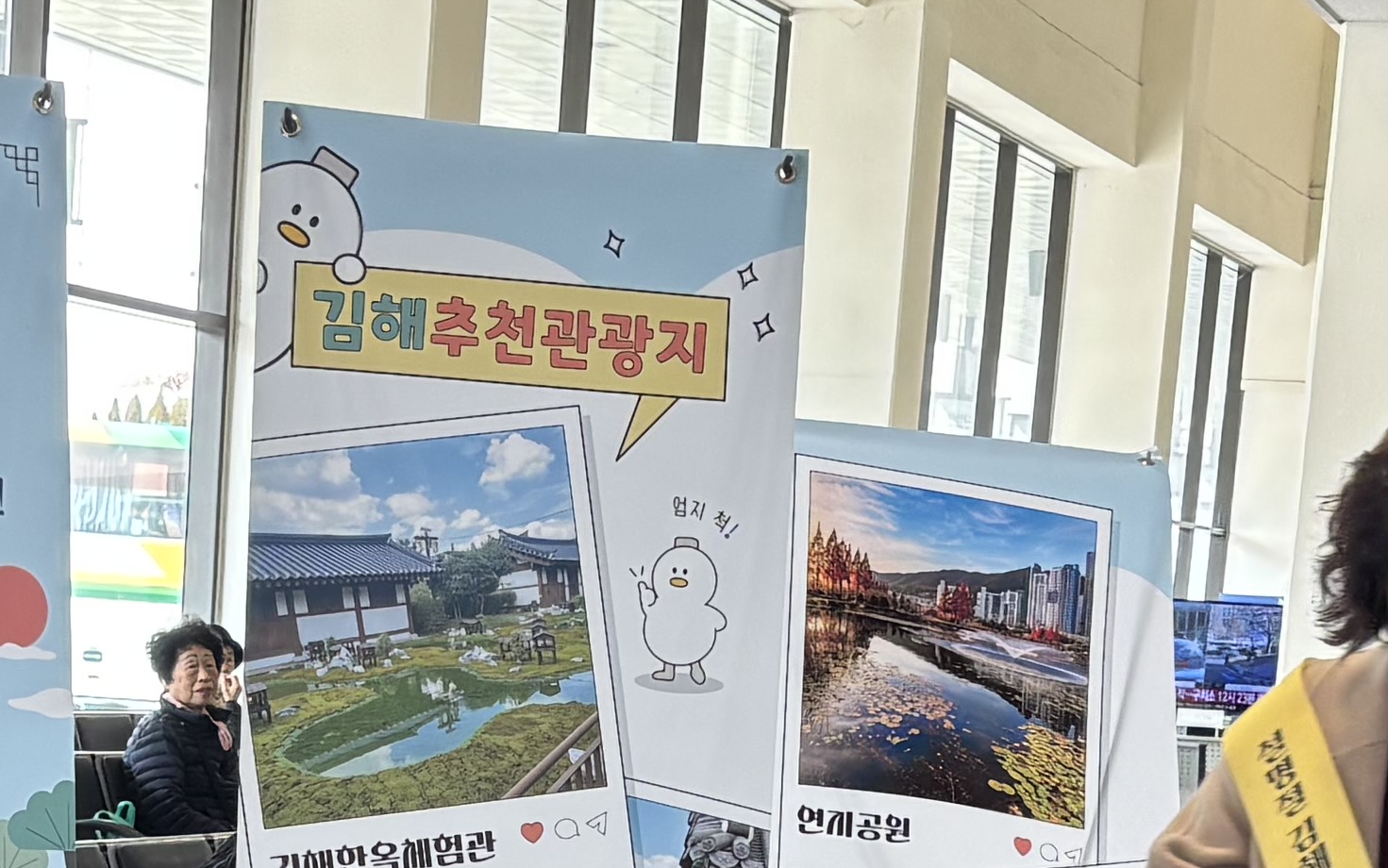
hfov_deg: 19.4
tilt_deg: -10.1
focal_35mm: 107
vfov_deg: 11.7
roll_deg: -3.4
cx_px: 498
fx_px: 4048
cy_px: 1274
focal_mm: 5.96
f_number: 1.6
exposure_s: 1/120
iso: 80
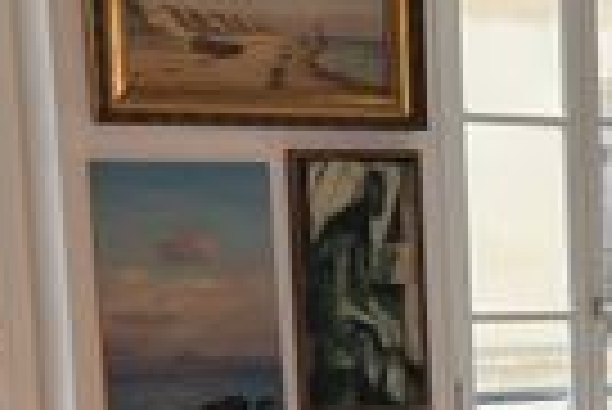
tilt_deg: -8.6
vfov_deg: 11.2
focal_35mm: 119
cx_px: 778
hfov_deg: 16.3
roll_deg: +0.8
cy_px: 541
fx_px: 2025
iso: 50
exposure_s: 1/424
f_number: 1.6
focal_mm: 5.1
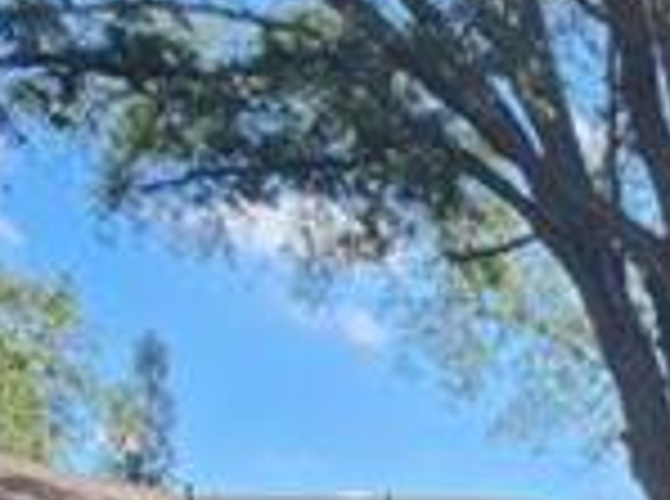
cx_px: 1129
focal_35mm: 70
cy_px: 923
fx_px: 1352
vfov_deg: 16.9
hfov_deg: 21.1
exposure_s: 1/432
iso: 32
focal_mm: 1.74
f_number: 2.2
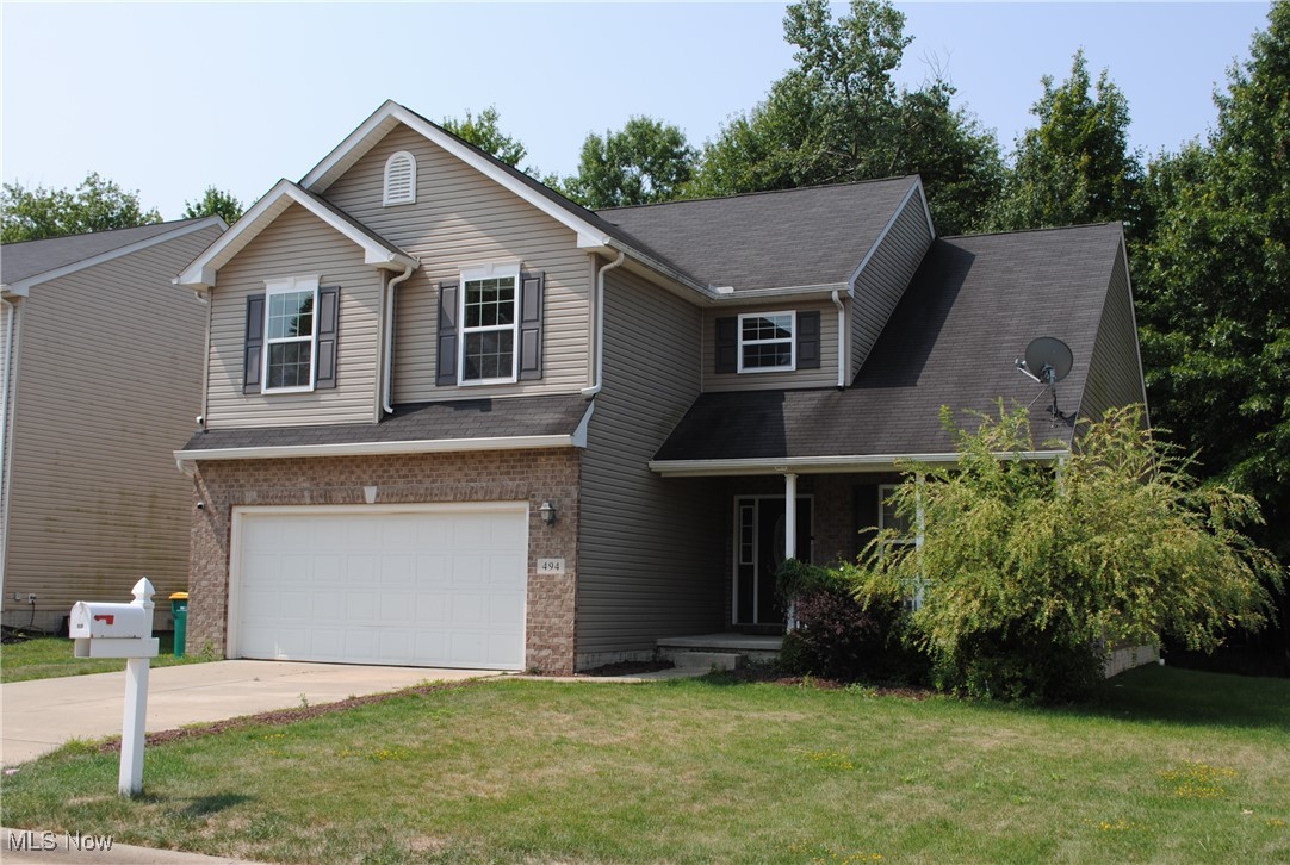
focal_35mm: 39
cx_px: 645
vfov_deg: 34.4
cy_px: 432
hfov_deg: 49.5
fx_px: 1400
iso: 100
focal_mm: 26
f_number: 8
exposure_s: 1/250
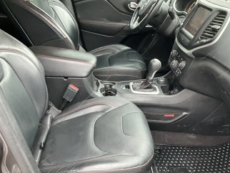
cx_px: 118
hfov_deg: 51.3
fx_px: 239
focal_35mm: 36
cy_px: 107
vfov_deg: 39.5
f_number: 1.8
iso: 200
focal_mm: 3
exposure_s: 1/60
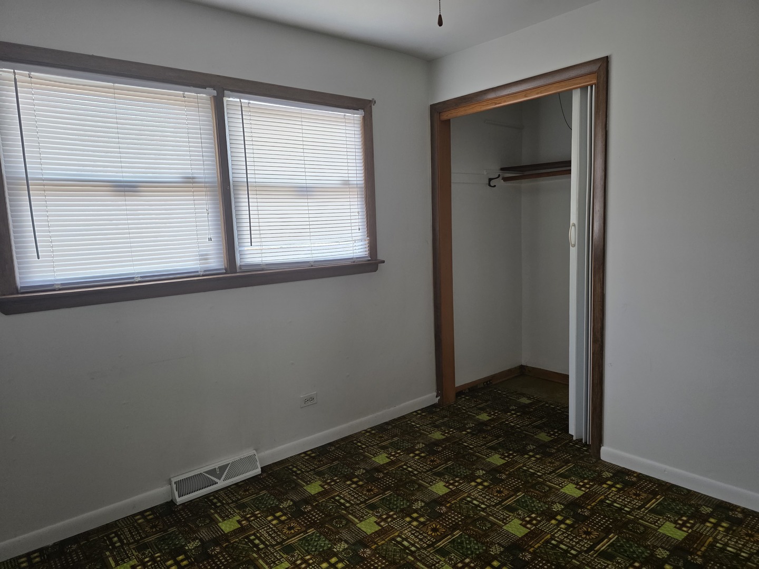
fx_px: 504
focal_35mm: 23
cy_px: 284
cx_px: 380
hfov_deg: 73.9
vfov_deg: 58.9
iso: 200
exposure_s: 1/180
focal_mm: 6.3
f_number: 1.7
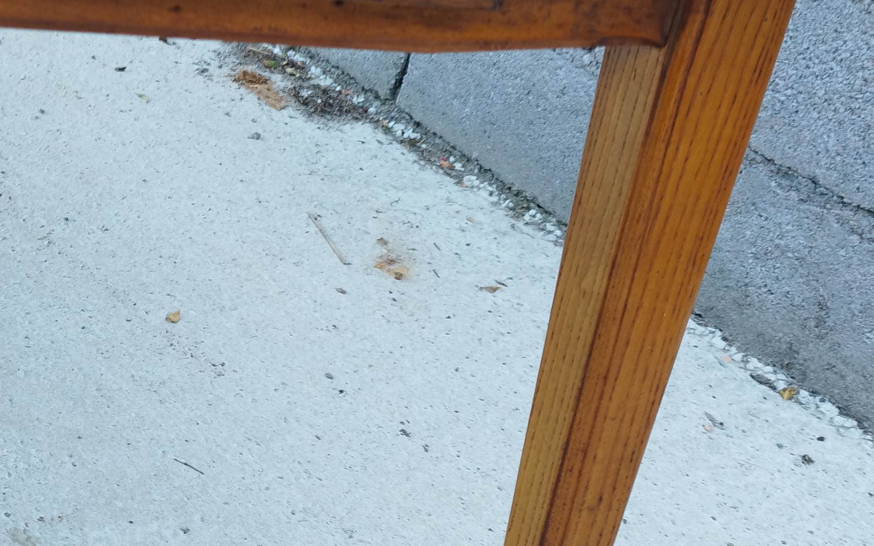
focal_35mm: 59
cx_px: 170
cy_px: 159
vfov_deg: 21.9
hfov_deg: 33.5
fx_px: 1405
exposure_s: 1/50
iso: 90
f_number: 1.89
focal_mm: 5.89
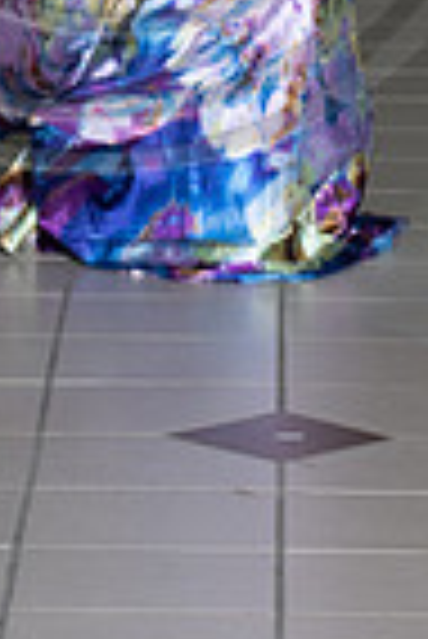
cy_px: -284
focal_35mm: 332
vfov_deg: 6.1
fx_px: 5906
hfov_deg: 4.1
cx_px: 99
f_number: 5.6
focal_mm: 105
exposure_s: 1/160
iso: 1250
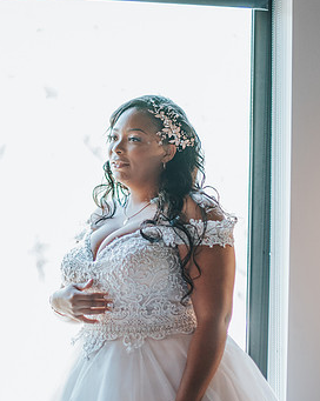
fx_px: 1245
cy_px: 157
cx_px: 90
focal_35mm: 105
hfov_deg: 14.6
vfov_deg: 18.3
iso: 640
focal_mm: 50
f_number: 1.8
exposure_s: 1/320
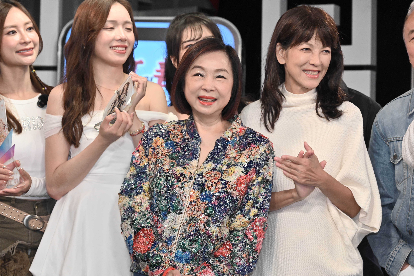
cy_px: 138
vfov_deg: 14.4
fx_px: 1092
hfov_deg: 21.5
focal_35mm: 95
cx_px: 207
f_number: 5.6
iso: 1000
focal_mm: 95
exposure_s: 1/200
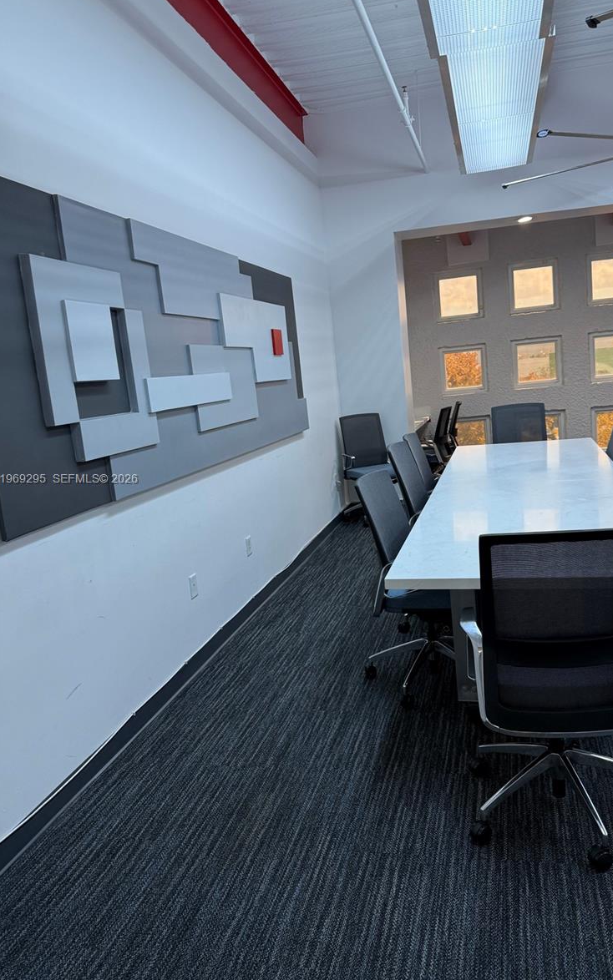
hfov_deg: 47.4
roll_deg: +4.8
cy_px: 480
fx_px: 695
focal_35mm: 26
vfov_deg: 70.4
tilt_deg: -7.8
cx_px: 359
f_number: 1.78
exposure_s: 1/120
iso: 160
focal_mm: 6.76
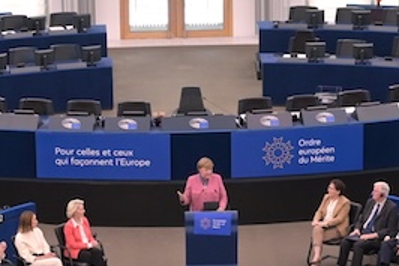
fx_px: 2248
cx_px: 154
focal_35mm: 203
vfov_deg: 6.7
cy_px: 225
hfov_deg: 10.1
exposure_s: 1/250
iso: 2000
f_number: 4
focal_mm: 45
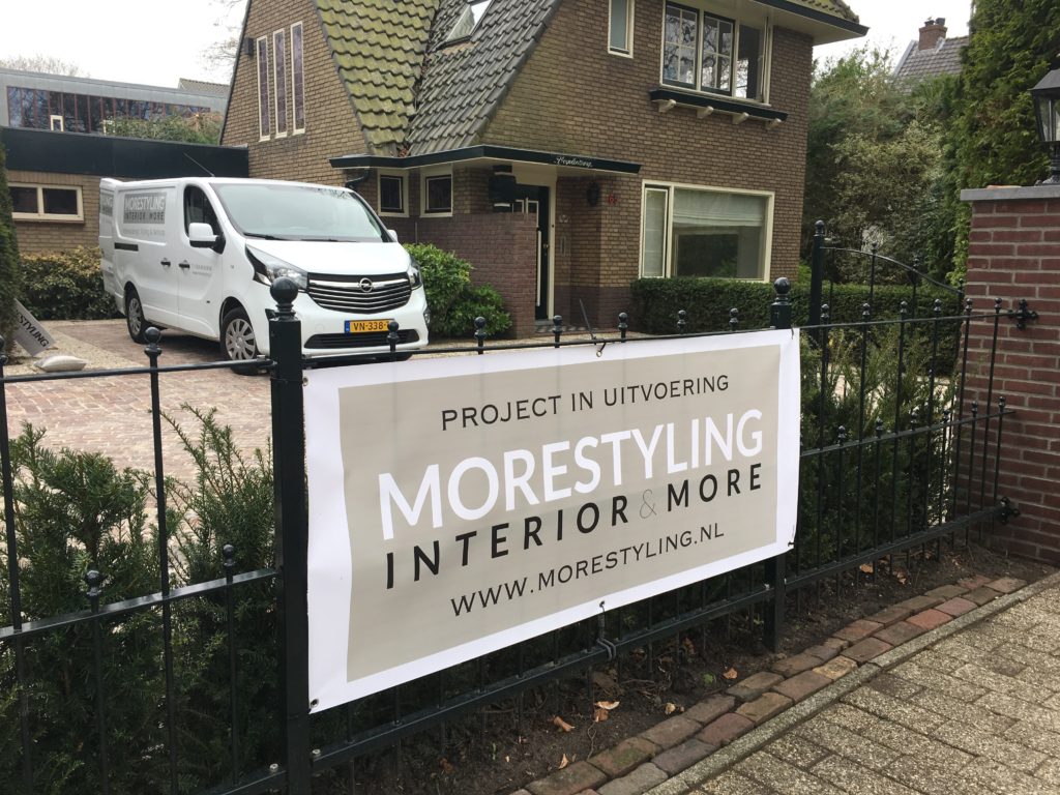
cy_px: 398
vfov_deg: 48.2
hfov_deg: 61.7
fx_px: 888
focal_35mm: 29
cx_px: 530
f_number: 2.2
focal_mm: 4.15
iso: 25
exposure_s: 1/227
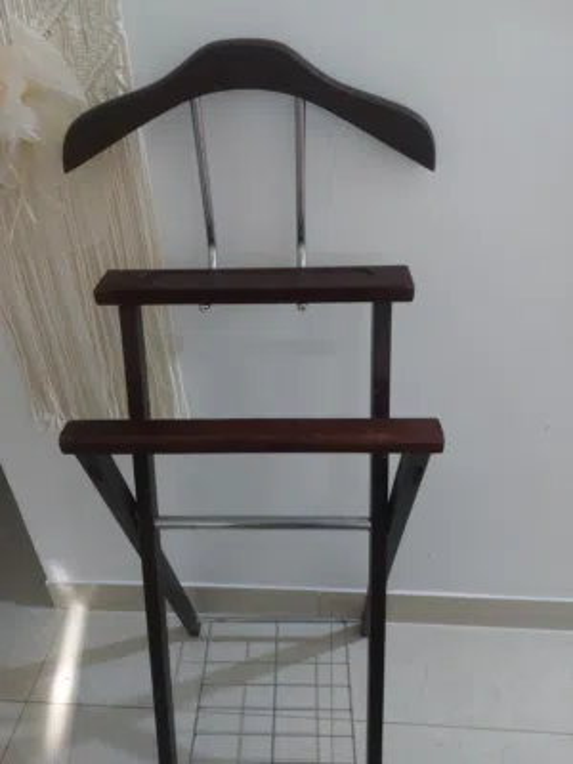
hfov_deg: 54.9
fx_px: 552
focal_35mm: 25
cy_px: 382
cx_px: 286
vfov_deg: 69.4
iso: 500
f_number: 1.8
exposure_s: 1/40
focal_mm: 5.23
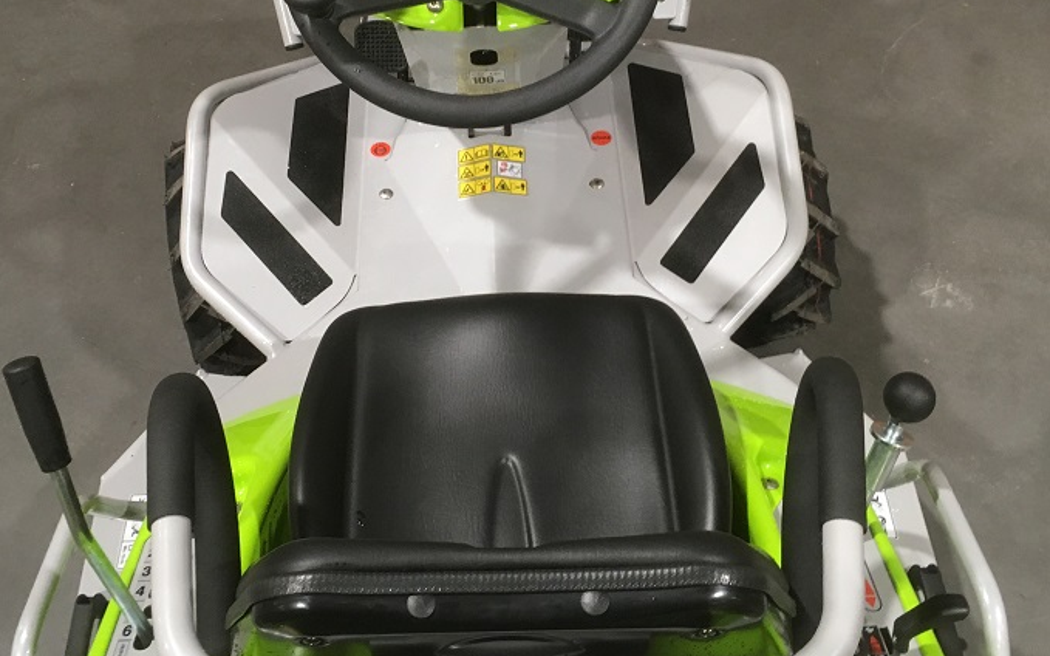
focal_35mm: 43
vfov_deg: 29.6
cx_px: 499
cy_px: 204
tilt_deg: -52.8
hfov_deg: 46.2
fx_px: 1230
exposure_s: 1/33
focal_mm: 4.15
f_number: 2.2
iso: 125
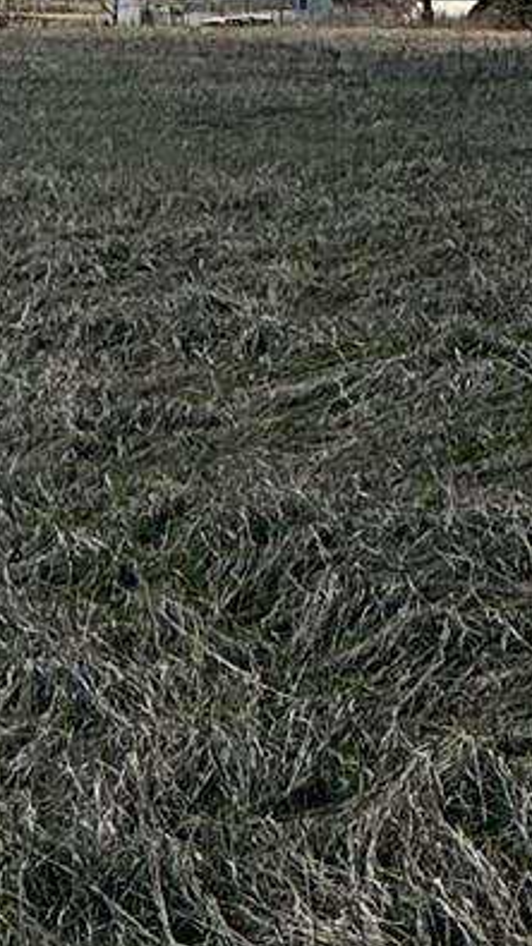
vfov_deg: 22.7
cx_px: -858
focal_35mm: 89
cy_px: -65
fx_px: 2233
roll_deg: -1.1
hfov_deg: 10.9
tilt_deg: +4.3
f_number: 2.2
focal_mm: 2.22
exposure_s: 1/5618
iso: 64
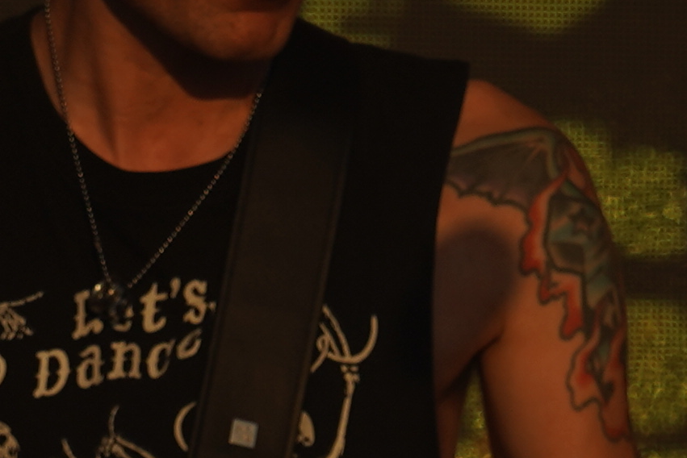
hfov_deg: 2.8
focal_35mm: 740
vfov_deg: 1.9
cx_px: 58
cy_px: 801
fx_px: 14126
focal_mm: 105
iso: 100
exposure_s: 1/640
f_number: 8
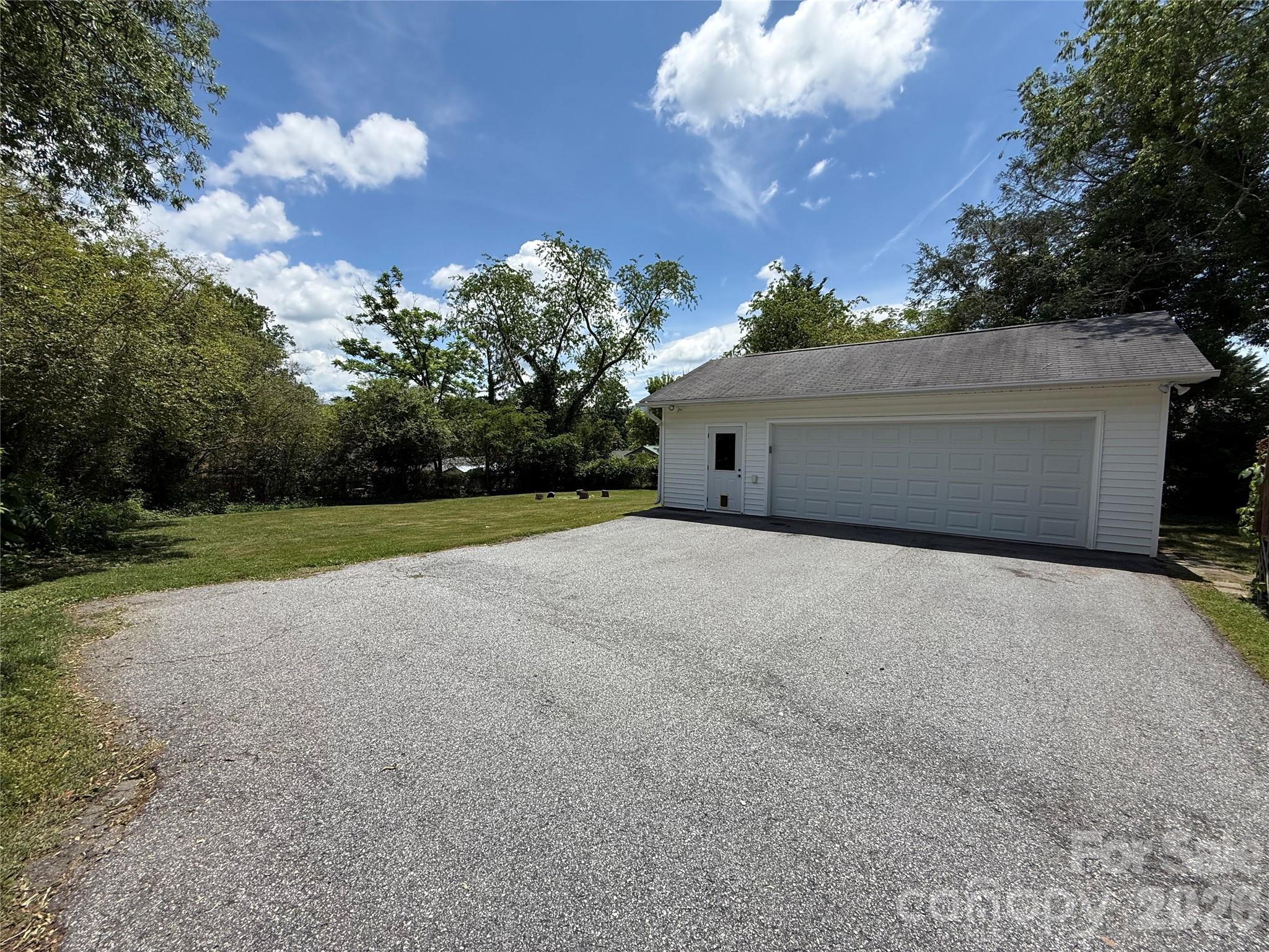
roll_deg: +0.2
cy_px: 476
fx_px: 513
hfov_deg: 102.1
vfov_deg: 85.7
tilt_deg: -2.4
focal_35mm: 14
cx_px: 634
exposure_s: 1/2506
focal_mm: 2.22
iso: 50
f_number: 2.2
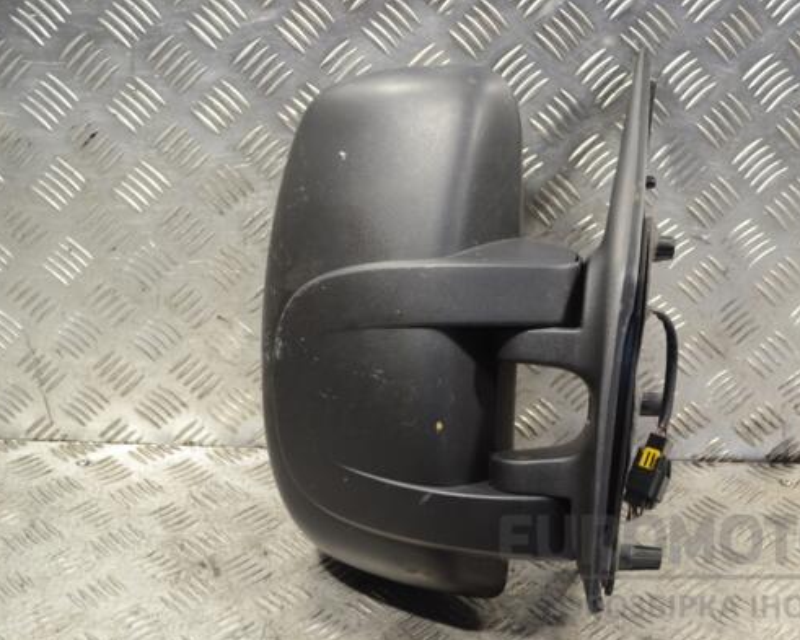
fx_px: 1302
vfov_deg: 27.6
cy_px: 322
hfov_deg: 34.1
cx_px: 469
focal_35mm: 55
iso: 250
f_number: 4.8
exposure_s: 1/30
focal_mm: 32
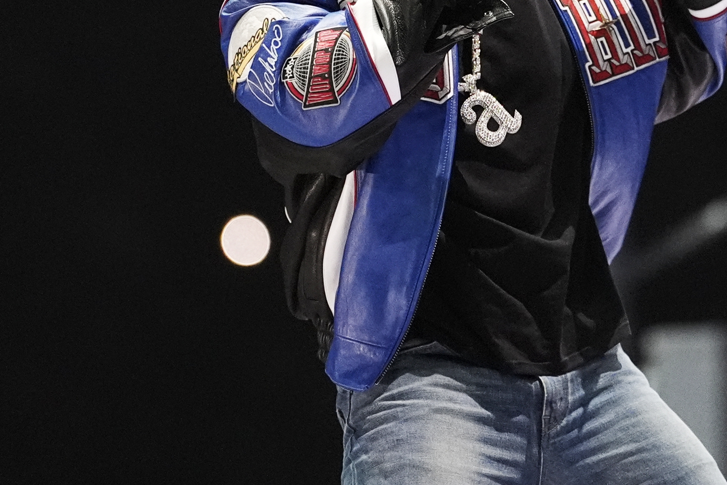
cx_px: 474
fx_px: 10016
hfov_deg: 4.2
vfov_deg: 2.8
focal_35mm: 496
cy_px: 89
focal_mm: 200
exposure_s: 1/1250
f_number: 2.8
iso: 5000
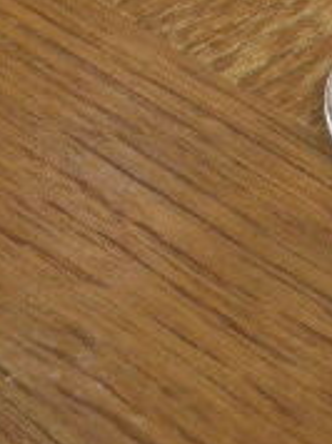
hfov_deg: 7.1
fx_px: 2628
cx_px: 497
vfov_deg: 9.3
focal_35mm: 205
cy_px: -324
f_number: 4.6
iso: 250
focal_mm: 9.7
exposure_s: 1/250
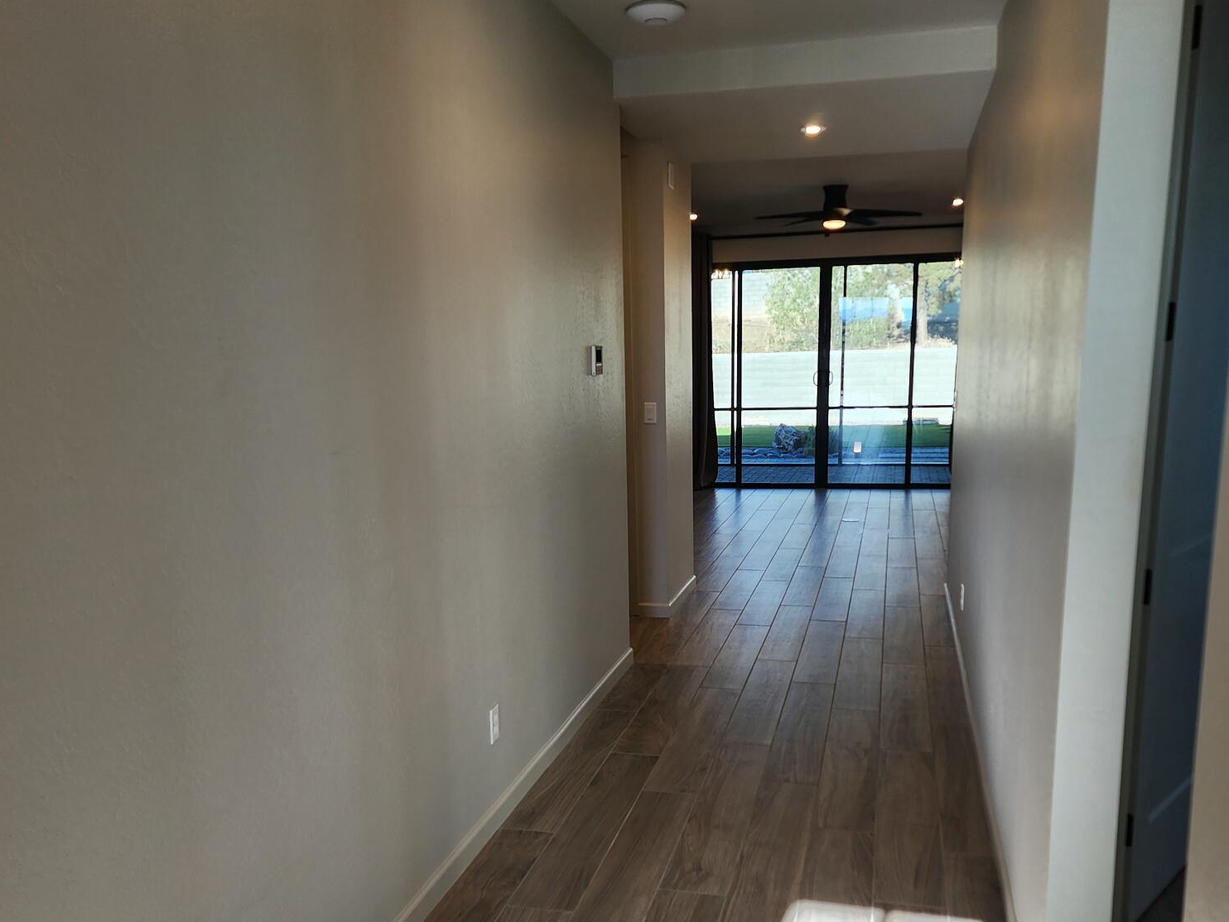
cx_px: 618
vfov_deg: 45.1
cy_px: 567
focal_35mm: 31
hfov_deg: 58.4
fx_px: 1101
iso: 50
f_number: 1.8
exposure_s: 1/120
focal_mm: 6.4
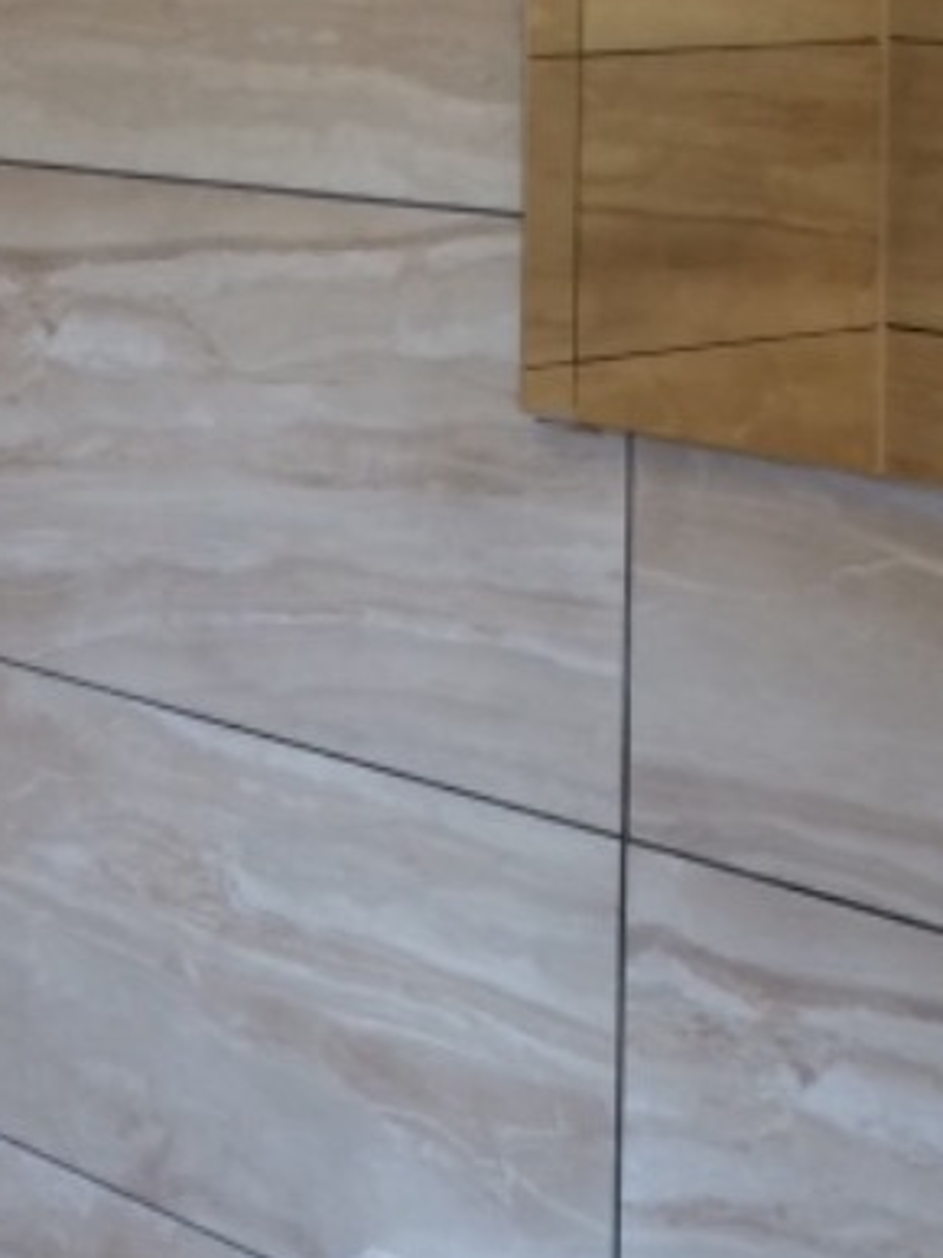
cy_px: 361
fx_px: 3271
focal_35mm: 90
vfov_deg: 21.6
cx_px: 195
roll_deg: +2.1
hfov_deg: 16.3
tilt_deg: -9.6
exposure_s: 1/33
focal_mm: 4.15
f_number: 2.2
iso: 125
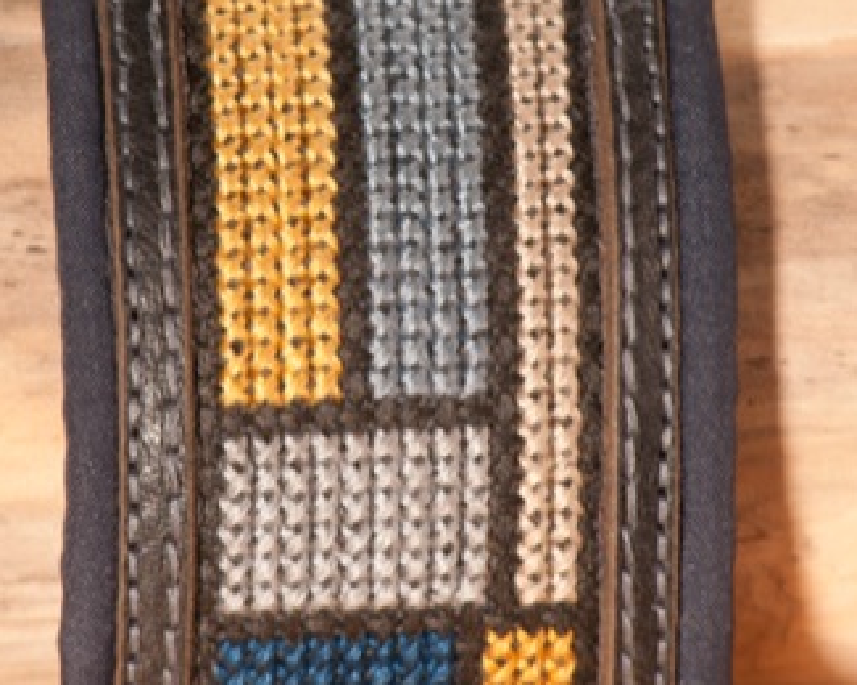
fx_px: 17552
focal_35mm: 692
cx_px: 364
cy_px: 339
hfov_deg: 2.8
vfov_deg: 2.2
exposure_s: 1/60
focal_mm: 200
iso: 200
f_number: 8
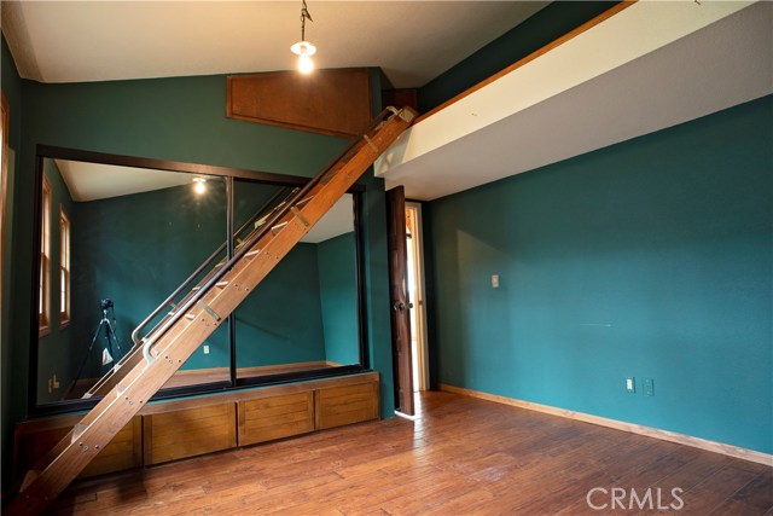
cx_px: 386
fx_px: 430
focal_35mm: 20
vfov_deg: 62.0
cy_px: 258
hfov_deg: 84.0
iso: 560
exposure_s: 1/5
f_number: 7.1
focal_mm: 20
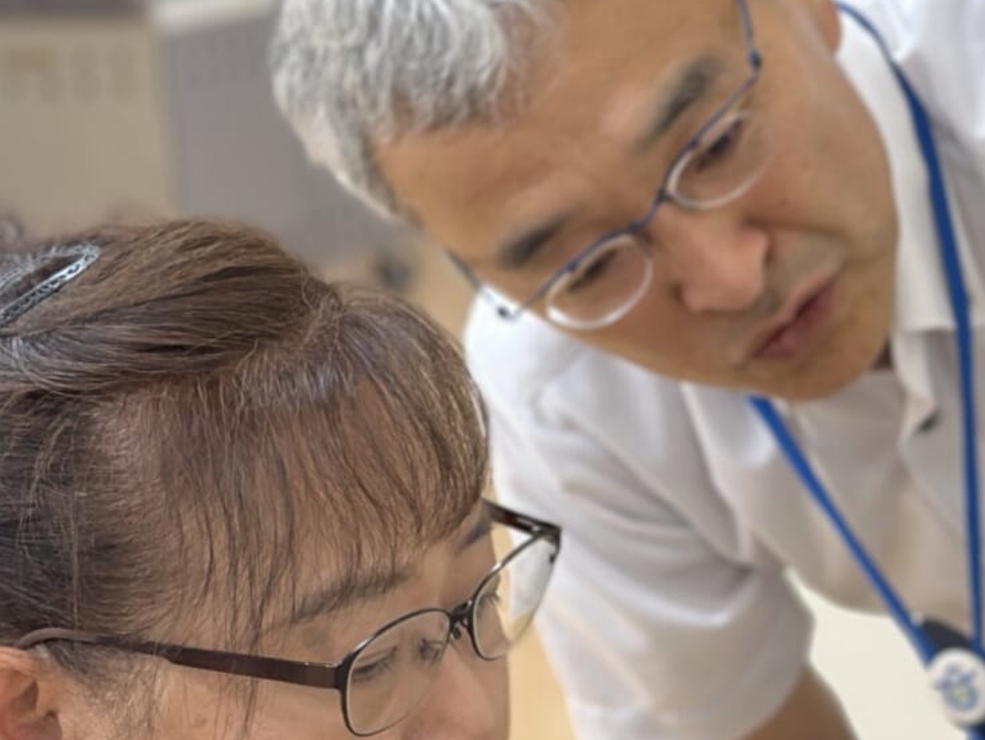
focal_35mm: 168
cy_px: 586
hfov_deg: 11.5
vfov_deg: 8.8
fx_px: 4783
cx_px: 1271
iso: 125
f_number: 1.78
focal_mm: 6.86
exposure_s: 1/60
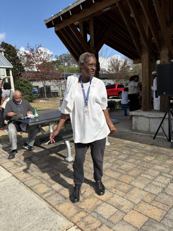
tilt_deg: -8.0
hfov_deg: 53.1
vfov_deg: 67.3
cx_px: 86
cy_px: 116
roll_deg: +3.4
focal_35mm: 26
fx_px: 173
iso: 50
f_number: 1.6
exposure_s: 1/2639
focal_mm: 5.96
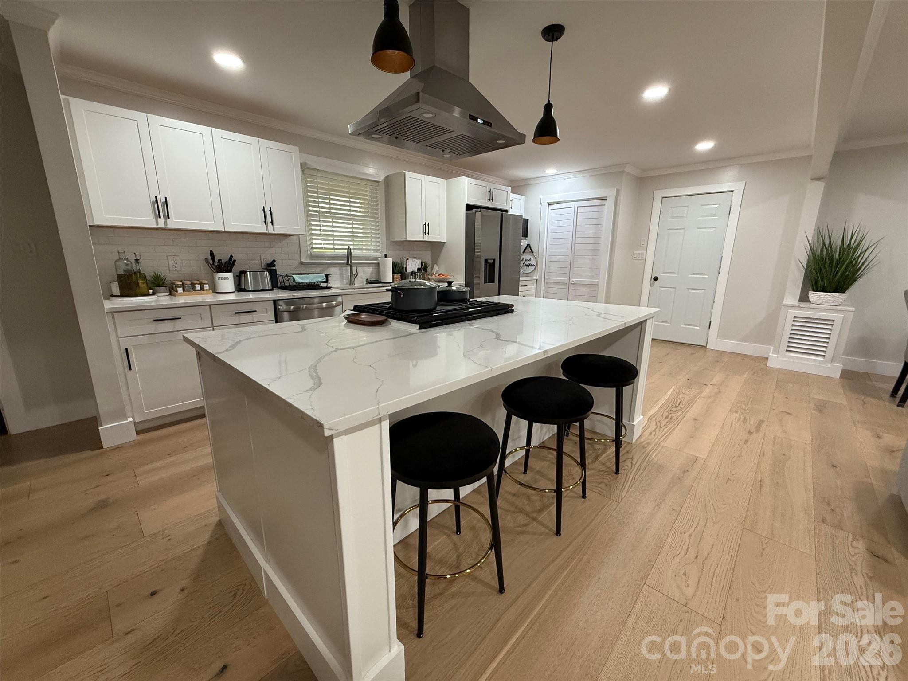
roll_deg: -0.8
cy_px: 340
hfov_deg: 102.1
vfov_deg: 85.7
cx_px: 454
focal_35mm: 14
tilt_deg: -12.5
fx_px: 367
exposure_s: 1/120
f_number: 2.2
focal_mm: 2.22
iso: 320
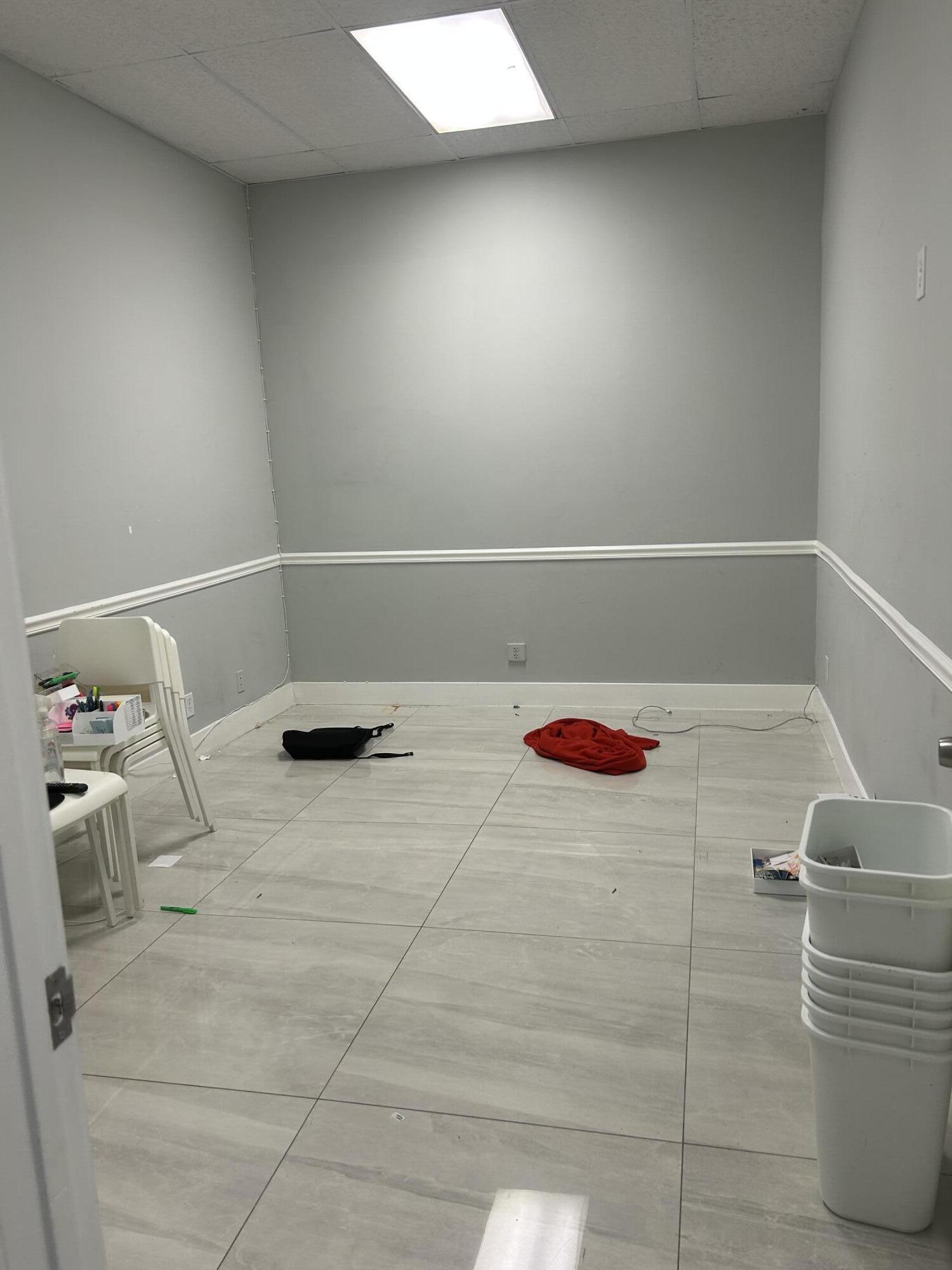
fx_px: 953
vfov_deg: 67.3
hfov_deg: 53.1
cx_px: 476
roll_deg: +4.0
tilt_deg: -8.1
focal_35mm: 26
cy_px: 635
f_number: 1.5
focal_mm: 5.7
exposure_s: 1/120
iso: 64
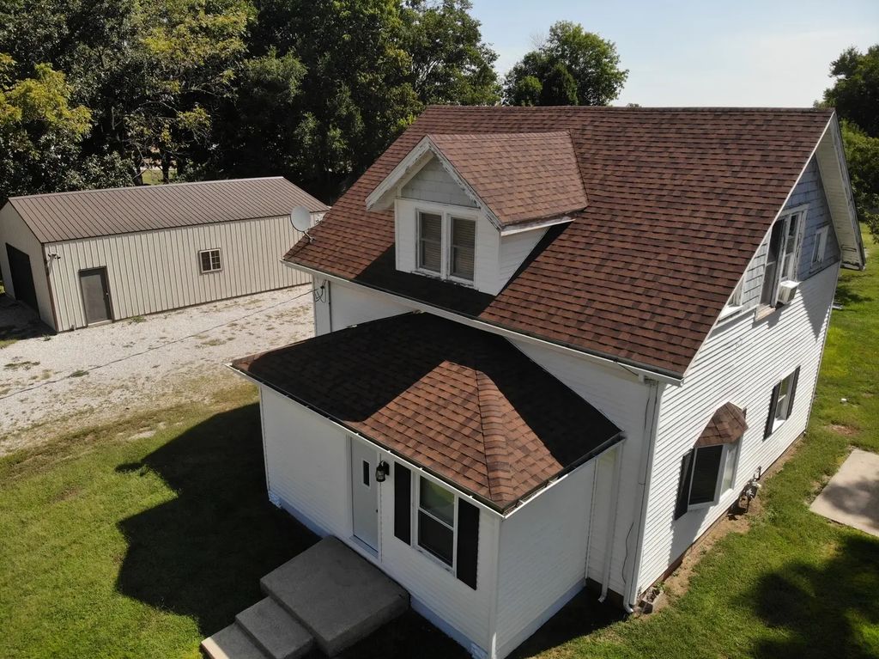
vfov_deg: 56.8
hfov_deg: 71.6
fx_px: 609
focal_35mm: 24
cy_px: 330
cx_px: 440
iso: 100
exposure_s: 1/100
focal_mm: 4.5
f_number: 2.8
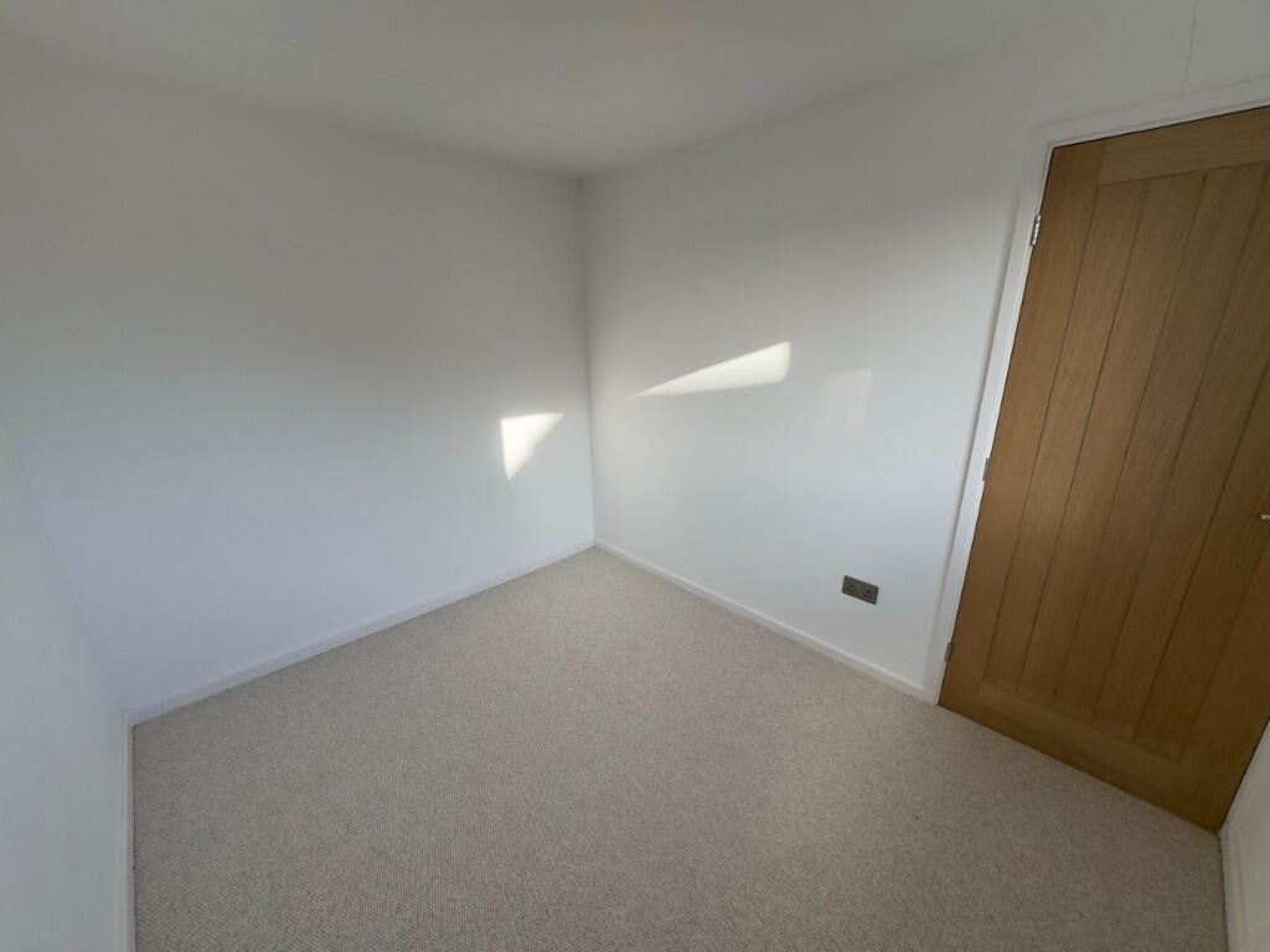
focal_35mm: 14
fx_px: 514
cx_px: 635
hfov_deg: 102.1
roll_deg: +0.4
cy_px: 476
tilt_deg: -17.6
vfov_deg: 85.7
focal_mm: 2.22
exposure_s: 1/252
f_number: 2.2
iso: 40
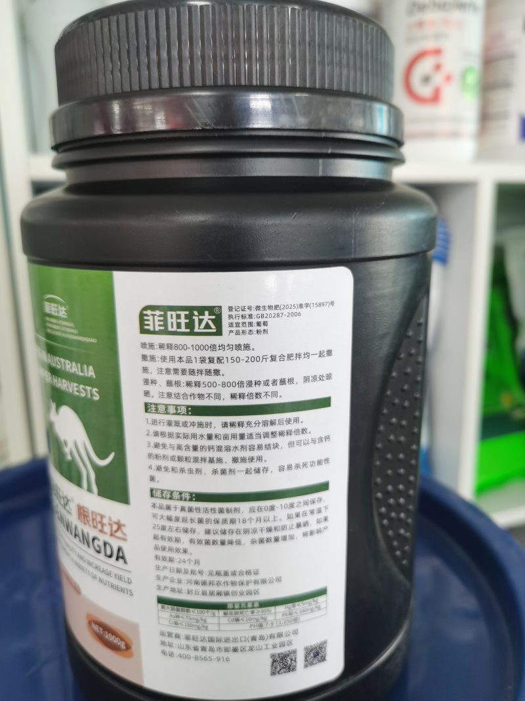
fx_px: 546
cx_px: 262
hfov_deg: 51.3
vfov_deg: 65.3
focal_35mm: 27
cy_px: 350
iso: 200
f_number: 1.8
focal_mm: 5.58
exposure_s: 1/60
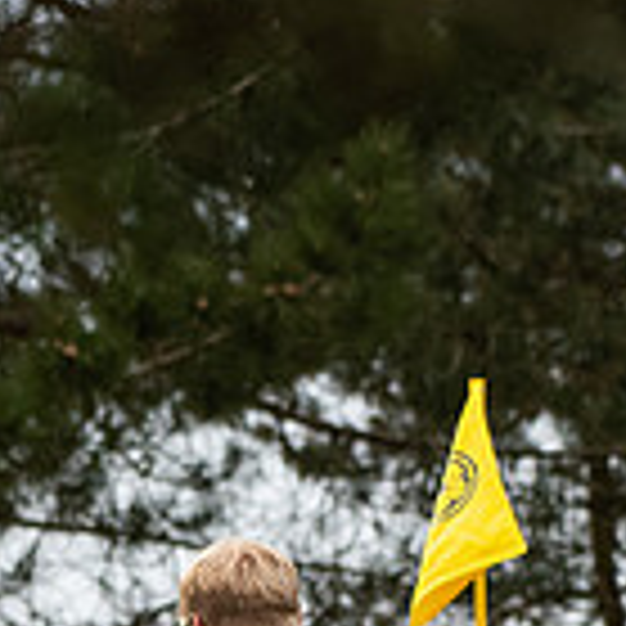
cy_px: 813
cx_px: -396
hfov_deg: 1.6
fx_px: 21790
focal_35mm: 1065
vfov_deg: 1.6
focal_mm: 200
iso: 1600
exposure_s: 1/1000
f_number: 5.6
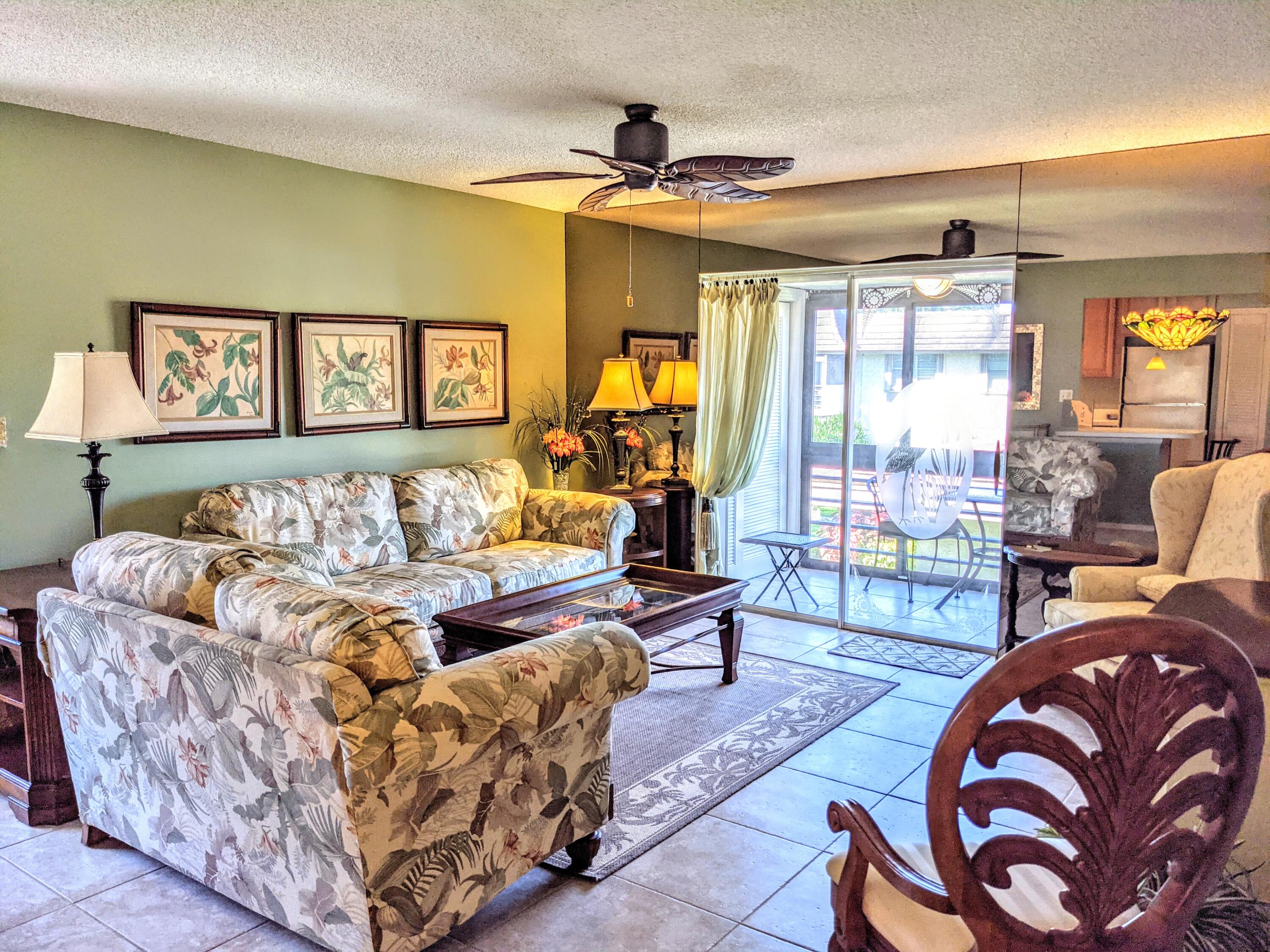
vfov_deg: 51.4
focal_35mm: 27
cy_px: 476
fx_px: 991
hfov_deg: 65.3
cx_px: 635
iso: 50
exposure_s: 1/120
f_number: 1.73
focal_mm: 4.38
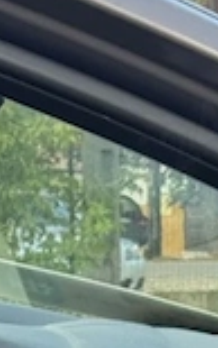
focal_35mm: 262
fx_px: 2488
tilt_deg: -8.7
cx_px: -99
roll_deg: +1.2
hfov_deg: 5.0
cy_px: 568
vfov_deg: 7.8
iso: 64
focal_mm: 6.76
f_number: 1.78
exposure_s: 1/399
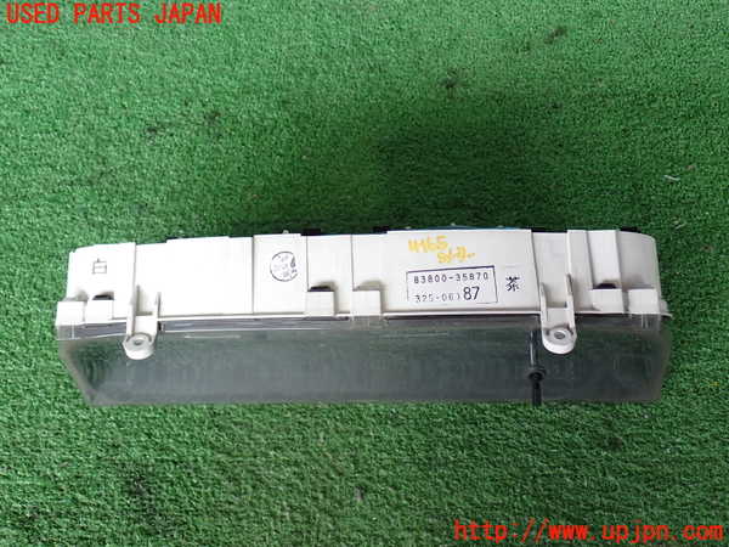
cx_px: 364
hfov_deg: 51.4
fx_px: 758
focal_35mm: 36
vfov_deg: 39.7
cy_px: 274
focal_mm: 6.37
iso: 200
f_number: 2.5
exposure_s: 1/60
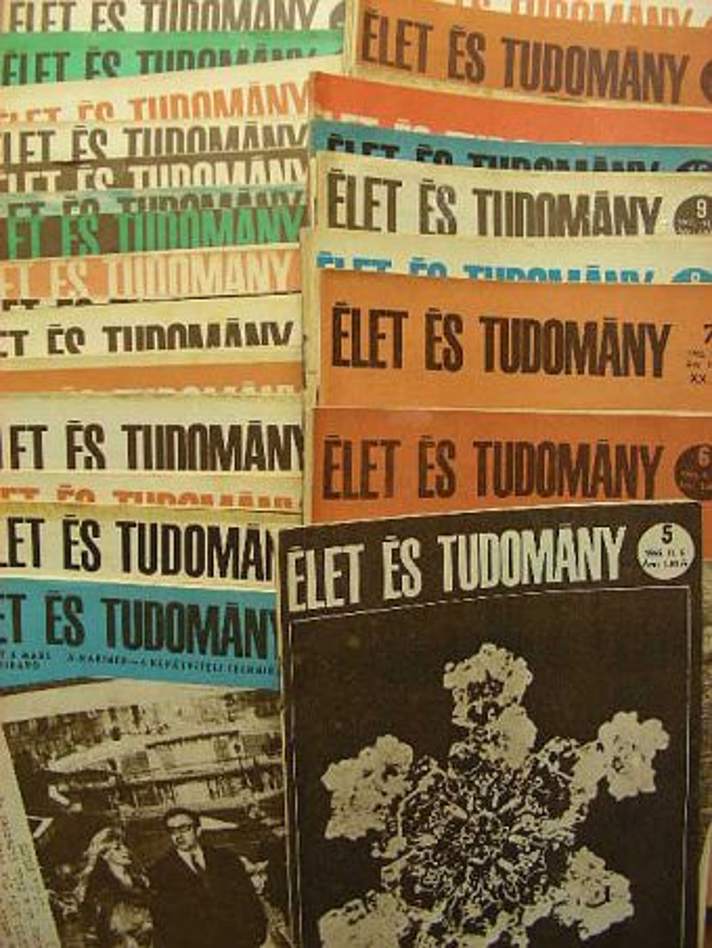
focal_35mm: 38
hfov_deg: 37.7
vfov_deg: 49.0
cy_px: 474
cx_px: 356
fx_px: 1042
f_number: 3.5
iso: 117
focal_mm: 6.3
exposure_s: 1/30.3
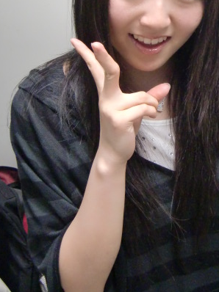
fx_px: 625
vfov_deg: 26.0
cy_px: 66
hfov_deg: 19.8
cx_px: 150
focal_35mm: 74
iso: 640
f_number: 3.3
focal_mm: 8.2
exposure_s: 1/60
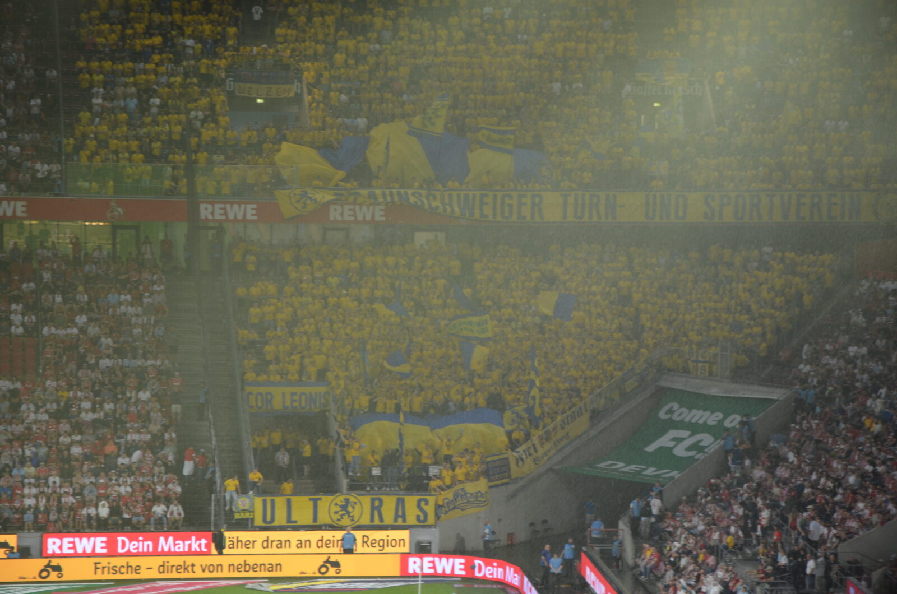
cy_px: 297
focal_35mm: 158
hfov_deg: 13.1
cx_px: 448
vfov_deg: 8.7
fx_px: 3917
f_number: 5.6
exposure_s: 1/60
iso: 450
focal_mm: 105
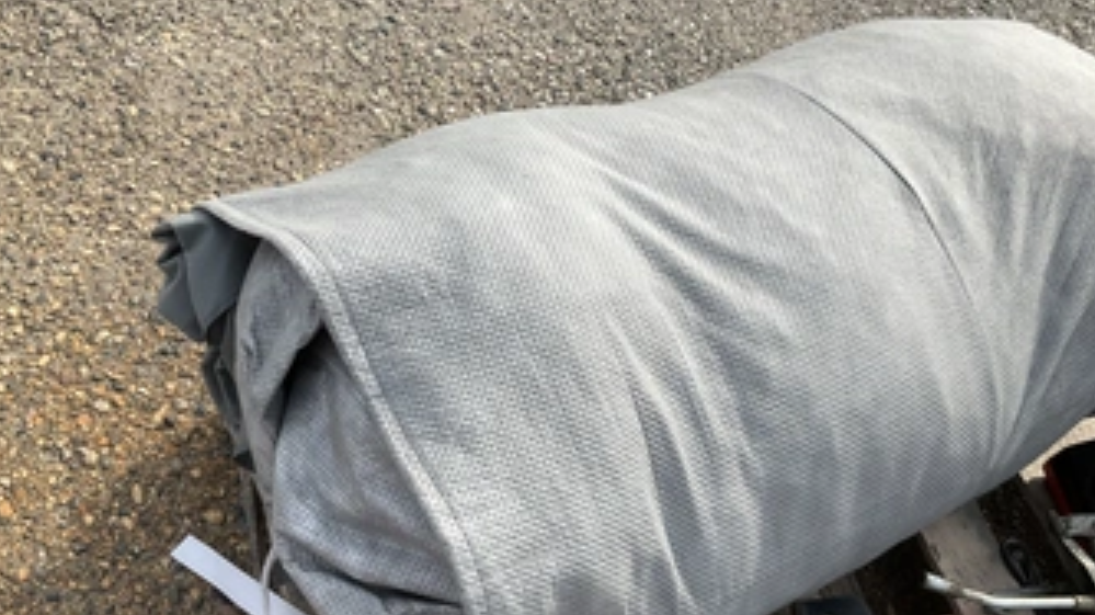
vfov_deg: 31.0
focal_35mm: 38
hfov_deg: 52.7
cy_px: 378
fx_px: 1103
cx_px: 598
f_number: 1.8
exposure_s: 1/1098
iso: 25
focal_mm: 3
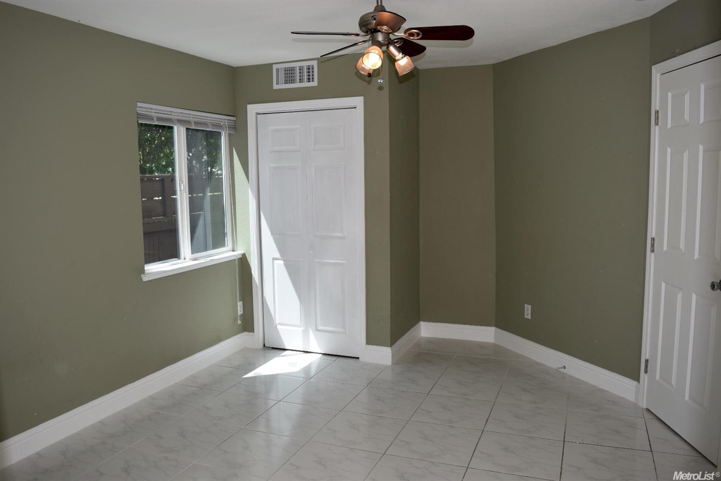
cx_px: 360
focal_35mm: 27
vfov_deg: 47.9
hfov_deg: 67.4
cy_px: 240
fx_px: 541
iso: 100
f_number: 5.6
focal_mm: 18
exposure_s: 1/125
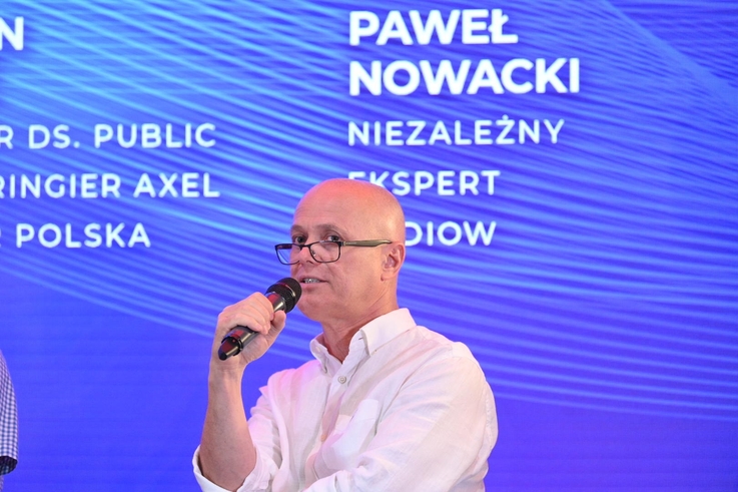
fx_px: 2562
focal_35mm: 125
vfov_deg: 11.0
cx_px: 369
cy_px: 246
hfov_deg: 16.4
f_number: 3.2
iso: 2500
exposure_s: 1/160
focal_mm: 125
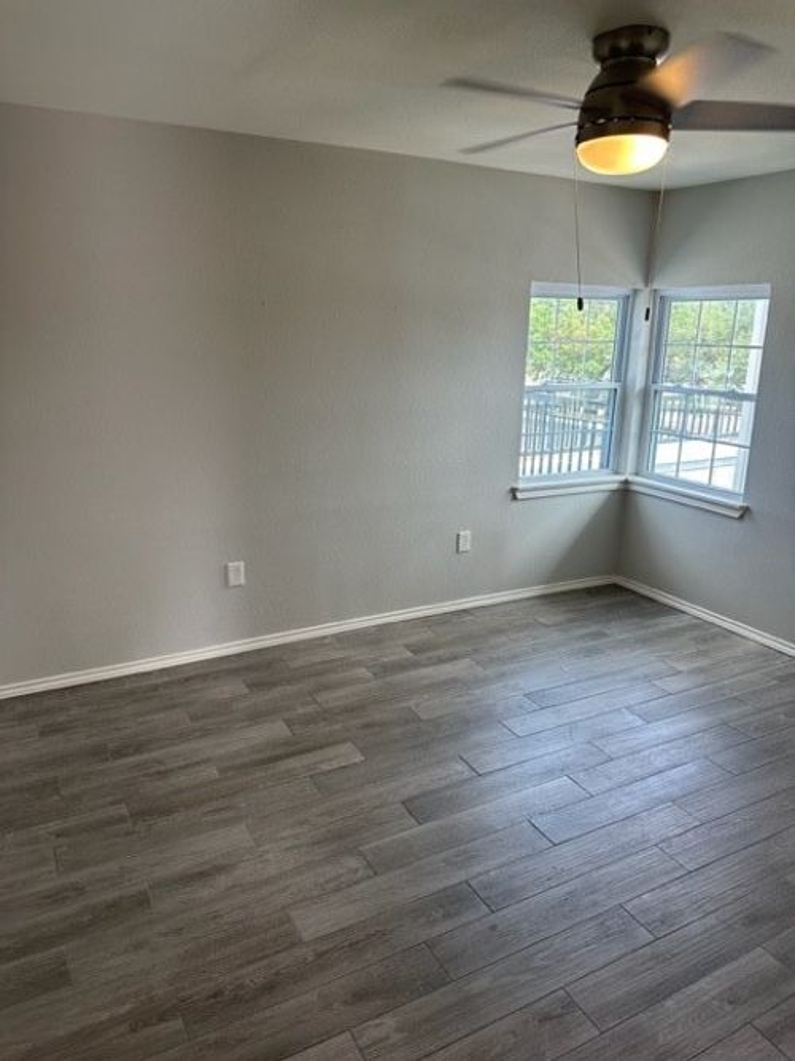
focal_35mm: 24
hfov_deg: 56.8
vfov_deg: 71.6
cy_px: 530
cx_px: 398
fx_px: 735
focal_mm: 6.86
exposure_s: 1/154
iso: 80
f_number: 1.78
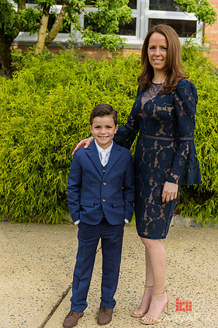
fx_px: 582
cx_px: 114
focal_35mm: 64
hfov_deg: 21.2
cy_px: 163
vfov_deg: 31.4
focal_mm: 60
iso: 250
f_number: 4
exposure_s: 1/640
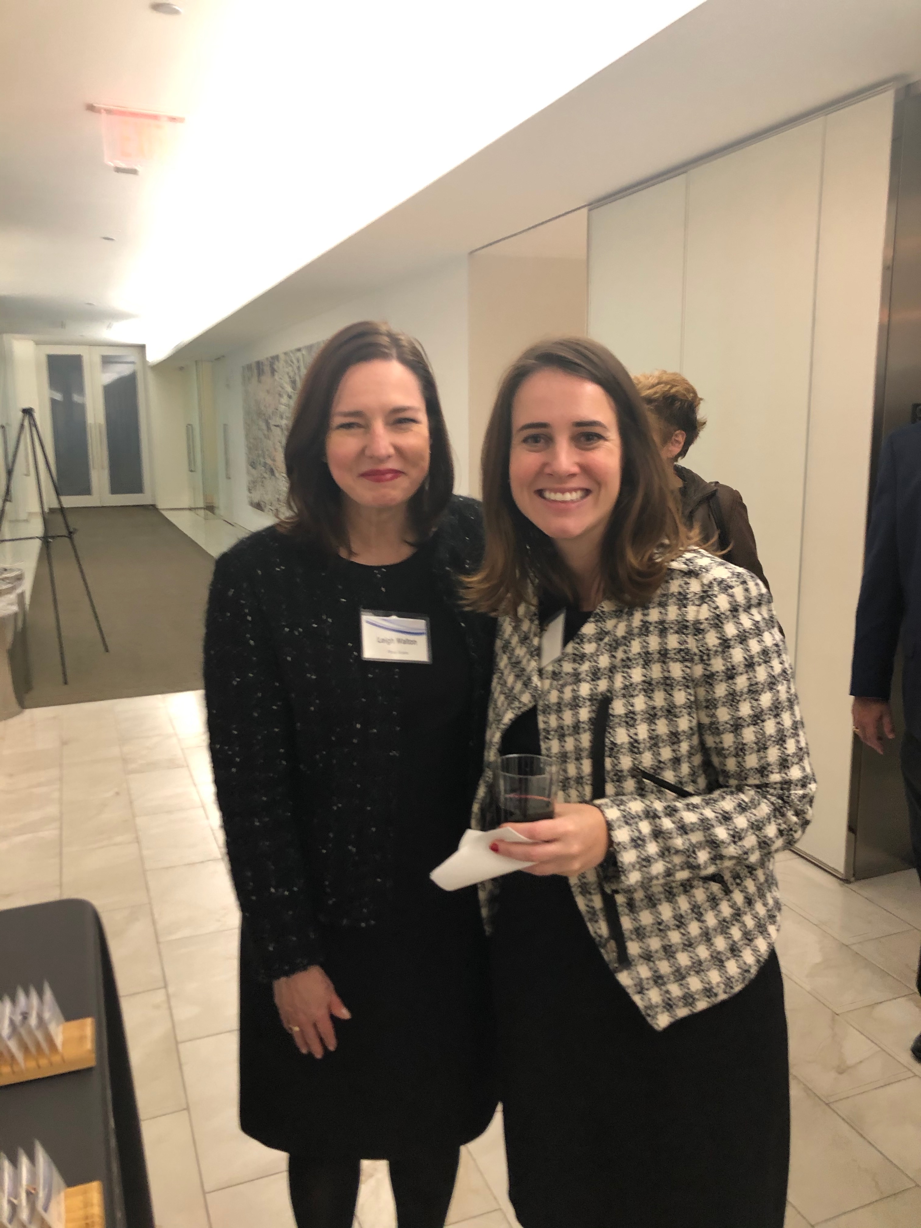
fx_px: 993
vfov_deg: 63.4
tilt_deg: -10.0
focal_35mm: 28
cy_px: 614
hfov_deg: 49.7
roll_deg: -0.3
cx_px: 460
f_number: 1.8
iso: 50
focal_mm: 3.99
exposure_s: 1/15
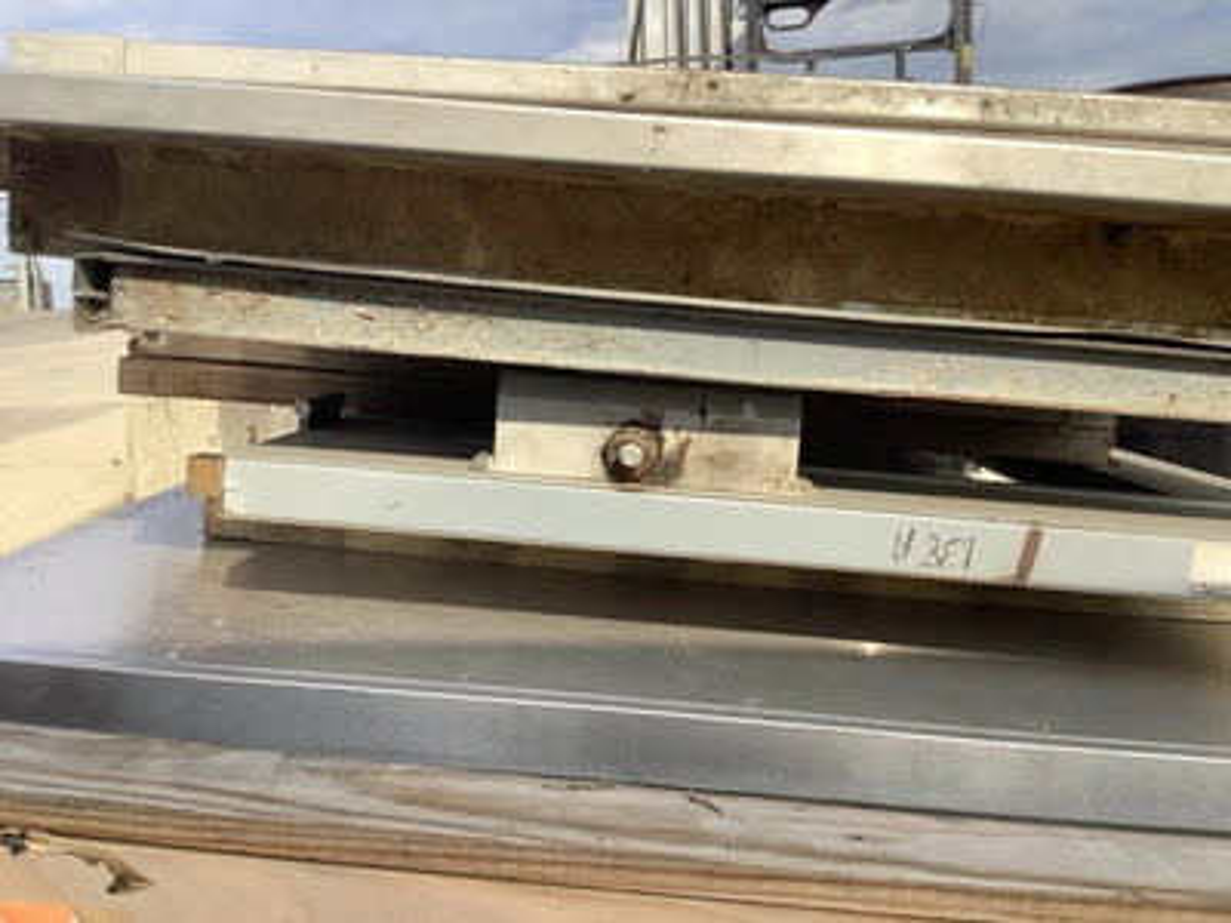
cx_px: 616
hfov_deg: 58.4
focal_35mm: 31
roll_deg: +1.8
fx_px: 1102
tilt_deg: -5.4
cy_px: 462
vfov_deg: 45.4
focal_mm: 3.3
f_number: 2.4
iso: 25
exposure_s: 1/1006
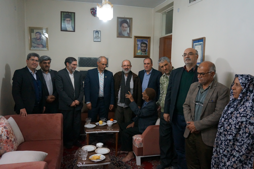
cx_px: 127
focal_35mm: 30
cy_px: 84
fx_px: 211
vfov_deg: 43.5
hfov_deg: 62.0
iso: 3200
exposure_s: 1/160
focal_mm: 20
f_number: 4
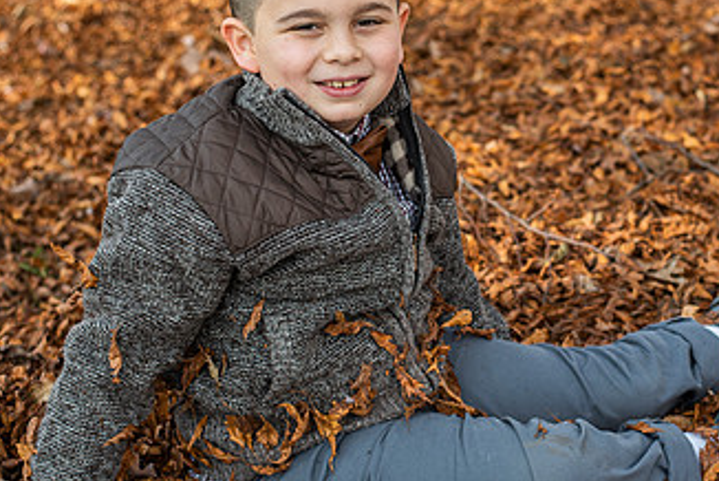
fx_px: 1859
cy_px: 167
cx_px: 544
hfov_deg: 21.7
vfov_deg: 14.7
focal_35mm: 93
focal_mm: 50
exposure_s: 1/640
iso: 400
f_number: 3.5
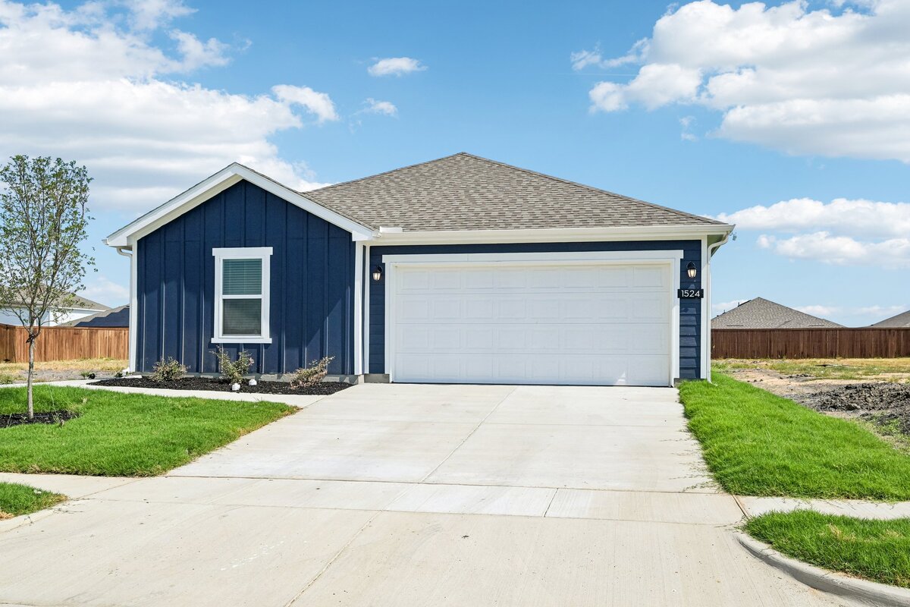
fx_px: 758
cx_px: 455
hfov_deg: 61.9
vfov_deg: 43.6
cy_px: 304
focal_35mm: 30
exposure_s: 1/2000
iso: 400
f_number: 8
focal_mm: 30
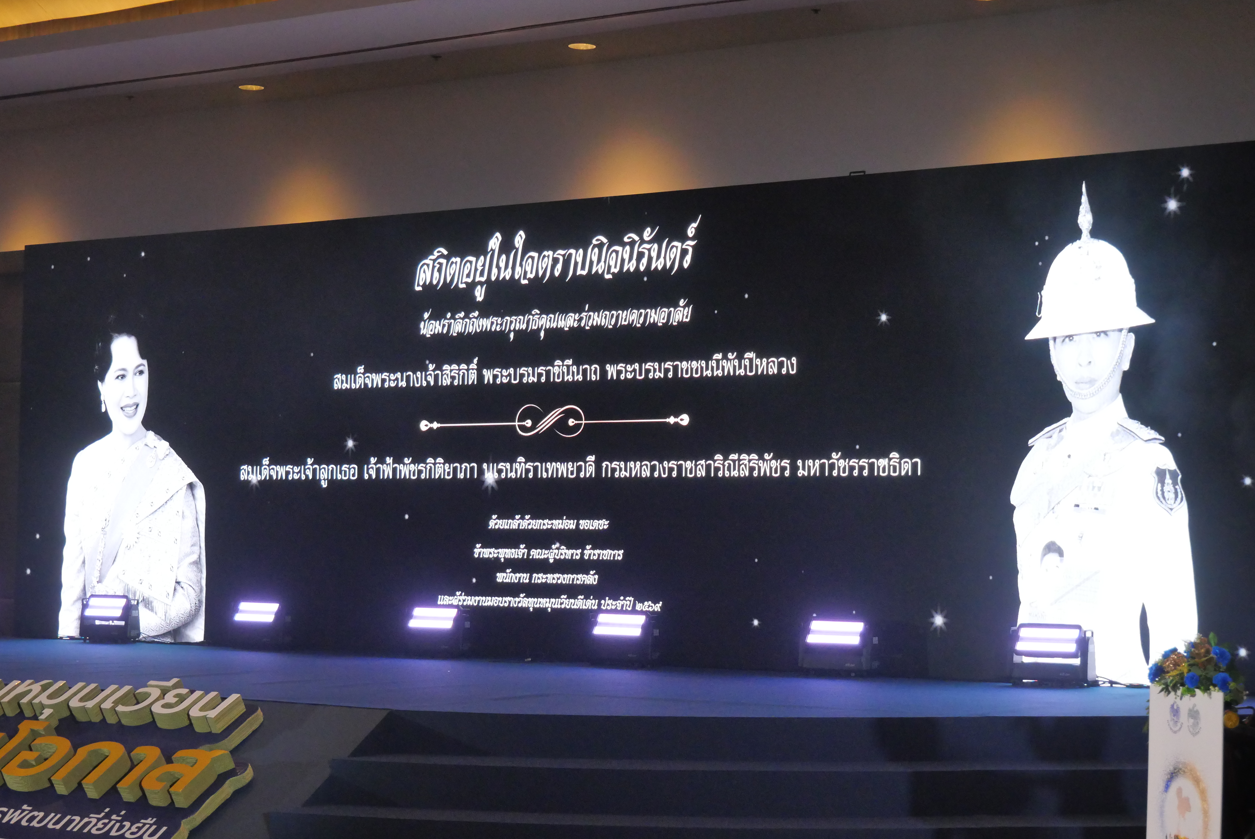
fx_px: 2163
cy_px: 420
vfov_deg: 21.9
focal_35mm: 62
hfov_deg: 32.4
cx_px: 628
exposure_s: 1/100
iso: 3200
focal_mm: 30
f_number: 4.9
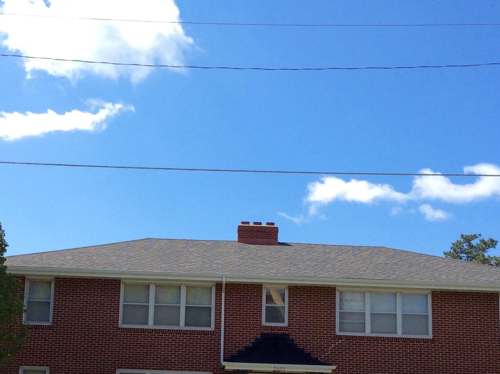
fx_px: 837
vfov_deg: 24.8
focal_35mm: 58
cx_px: 212
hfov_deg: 33.2
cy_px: 298
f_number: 2.4
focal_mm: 3.3
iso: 32
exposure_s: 1/1192
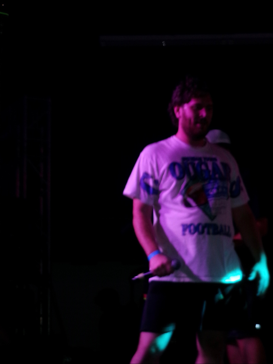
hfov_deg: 15.6
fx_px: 999
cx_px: 136
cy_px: 182
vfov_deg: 20.7
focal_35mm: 95
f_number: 5.8
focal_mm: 16.9
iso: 320
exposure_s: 1/50
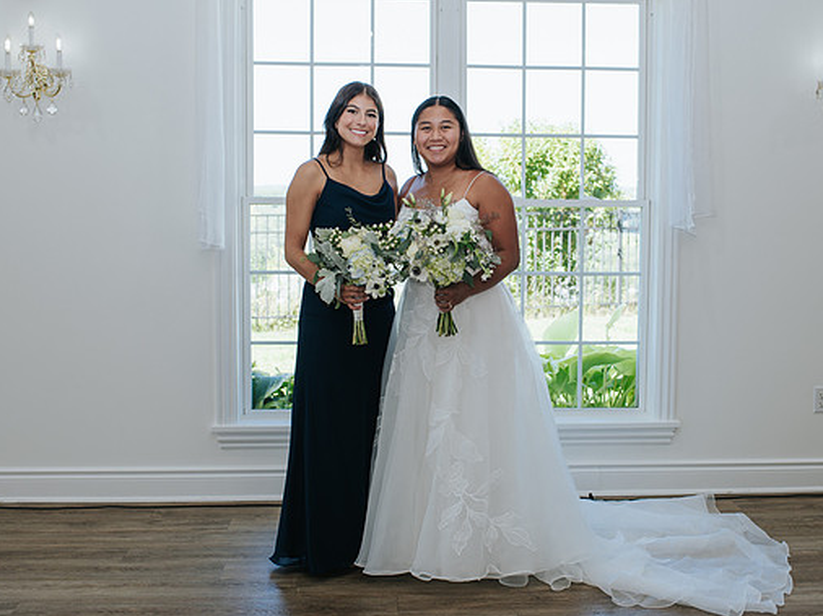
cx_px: 448
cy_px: 322
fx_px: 1188
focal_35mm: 50
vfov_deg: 29.1
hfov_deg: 38.2
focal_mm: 35
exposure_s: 1/200
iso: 140
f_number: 3.5
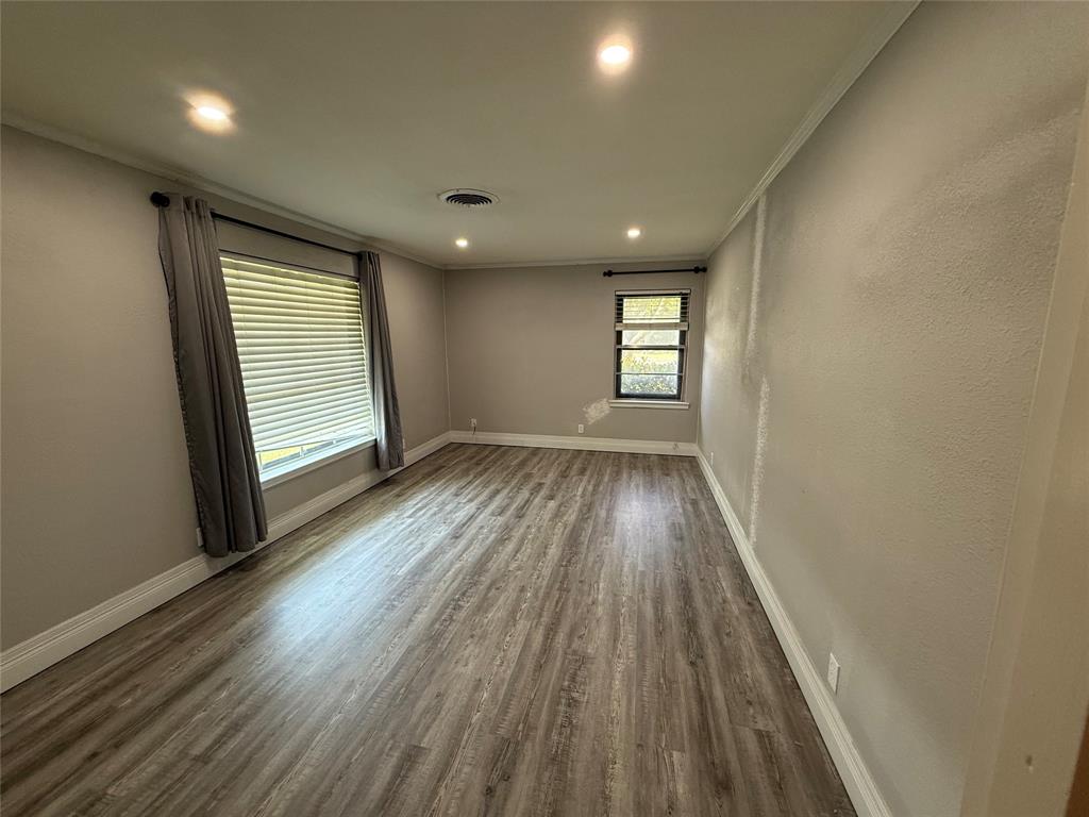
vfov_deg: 85.7
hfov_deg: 102.1
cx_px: 544
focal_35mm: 14
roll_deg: +0.1
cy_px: 408
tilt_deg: -9.5
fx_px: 440
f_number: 2.2
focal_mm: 2.22
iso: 250
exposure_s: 1/100
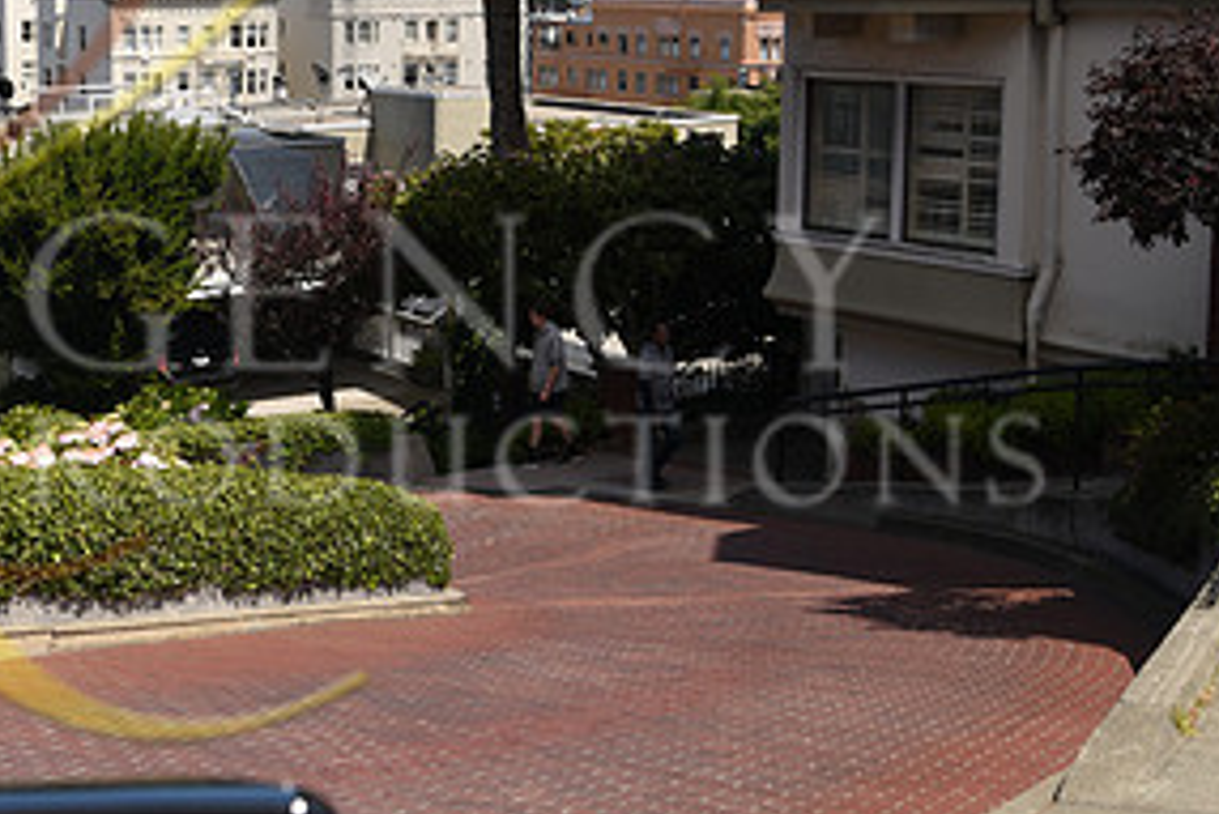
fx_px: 2202
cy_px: 202
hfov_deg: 29.3
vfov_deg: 20.8
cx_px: 60
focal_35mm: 65
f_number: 10
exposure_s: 1/200
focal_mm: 32
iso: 80
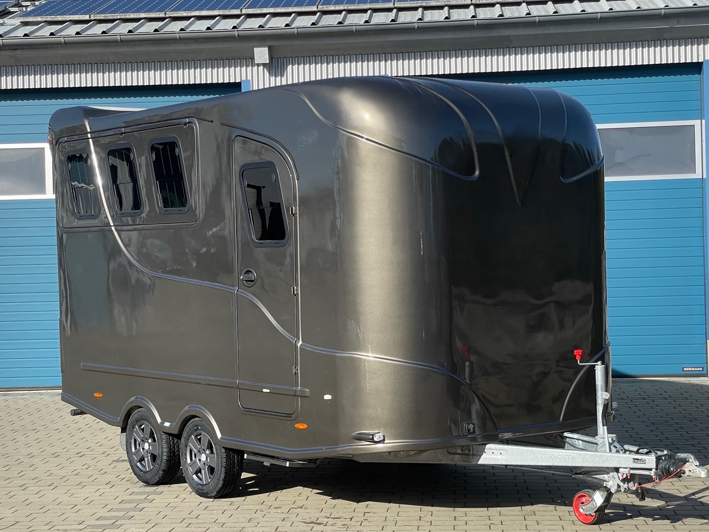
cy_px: 294
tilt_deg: -0.1
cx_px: 351
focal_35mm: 65
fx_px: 1331
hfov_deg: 29.8
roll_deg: +1.8
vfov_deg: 22.6
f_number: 2
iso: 25
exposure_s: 1/1295
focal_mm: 6
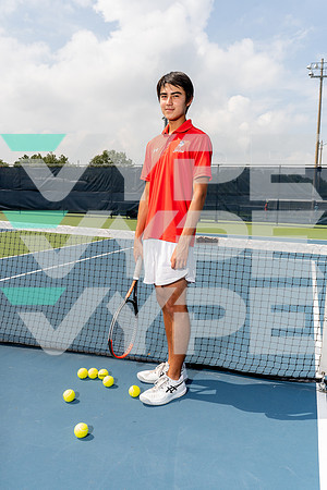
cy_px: 245
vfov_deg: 61.9
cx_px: 164
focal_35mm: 30
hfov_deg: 43.6
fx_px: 409
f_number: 8
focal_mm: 30
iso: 100
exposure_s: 1/250
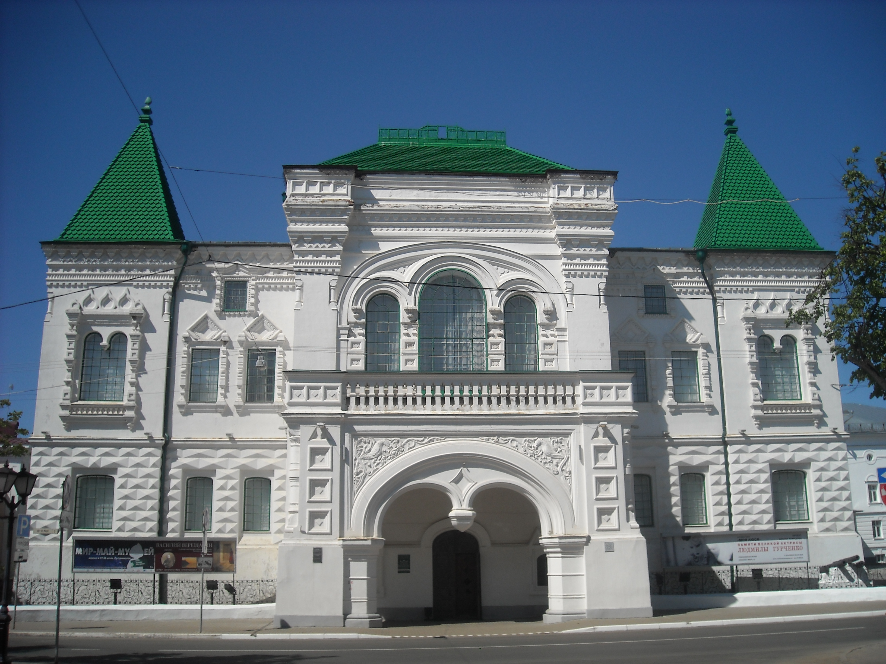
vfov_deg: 40.7
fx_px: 896
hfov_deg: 52.6
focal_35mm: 35
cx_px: 443
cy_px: 332
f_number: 5.6
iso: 64
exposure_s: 1/544
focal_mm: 5.7
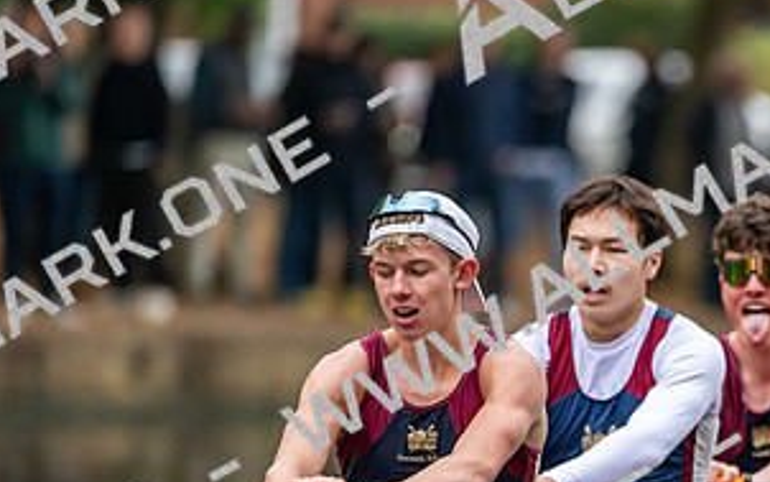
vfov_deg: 1.7
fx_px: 16458
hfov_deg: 2.7
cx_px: 597
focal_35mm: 784
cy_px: 458
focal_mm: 400
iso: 2000
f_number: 4.5
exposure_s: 1/2500
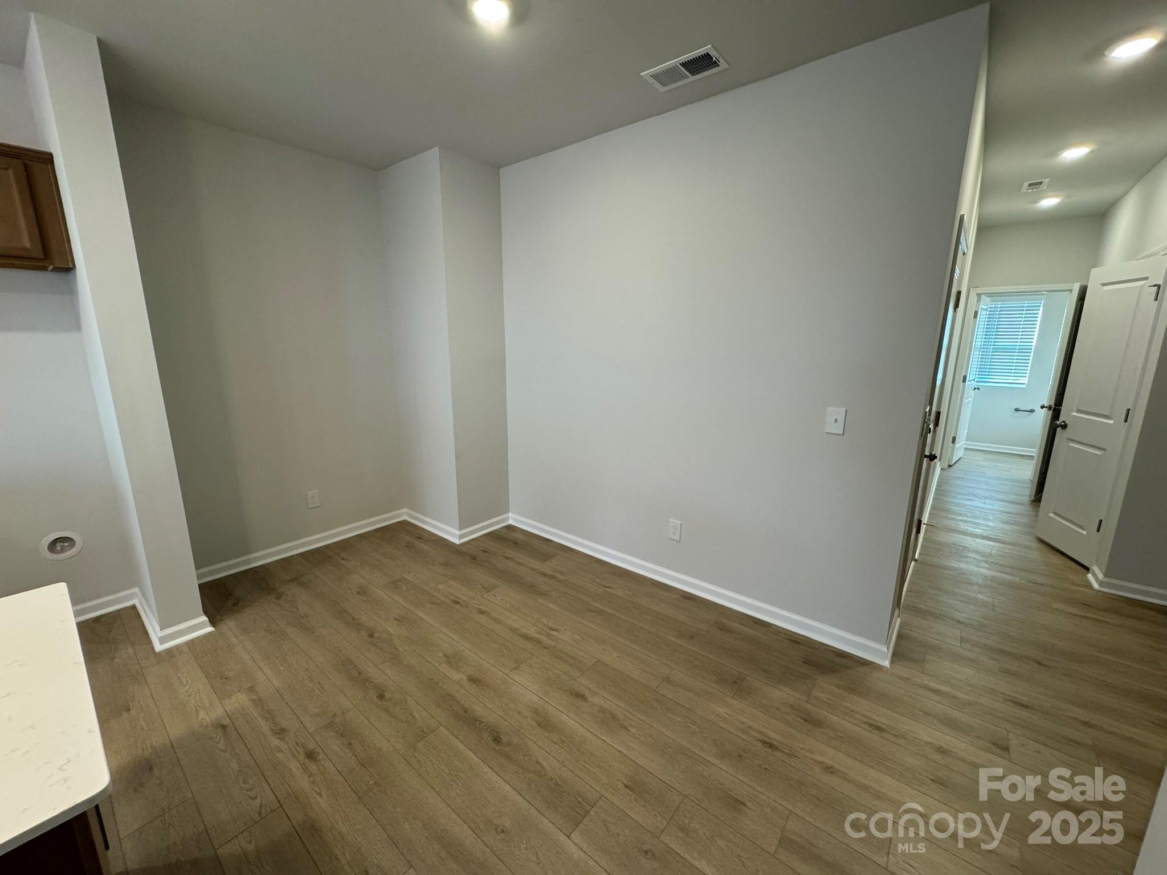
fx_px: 472
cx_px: 584
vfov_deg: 85.7
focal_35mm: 14
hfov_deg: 102.1
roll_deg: +0.2
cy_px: 438
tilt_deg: -12.3
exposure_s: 1/120
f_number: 2.2
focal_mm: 2.22
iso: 250
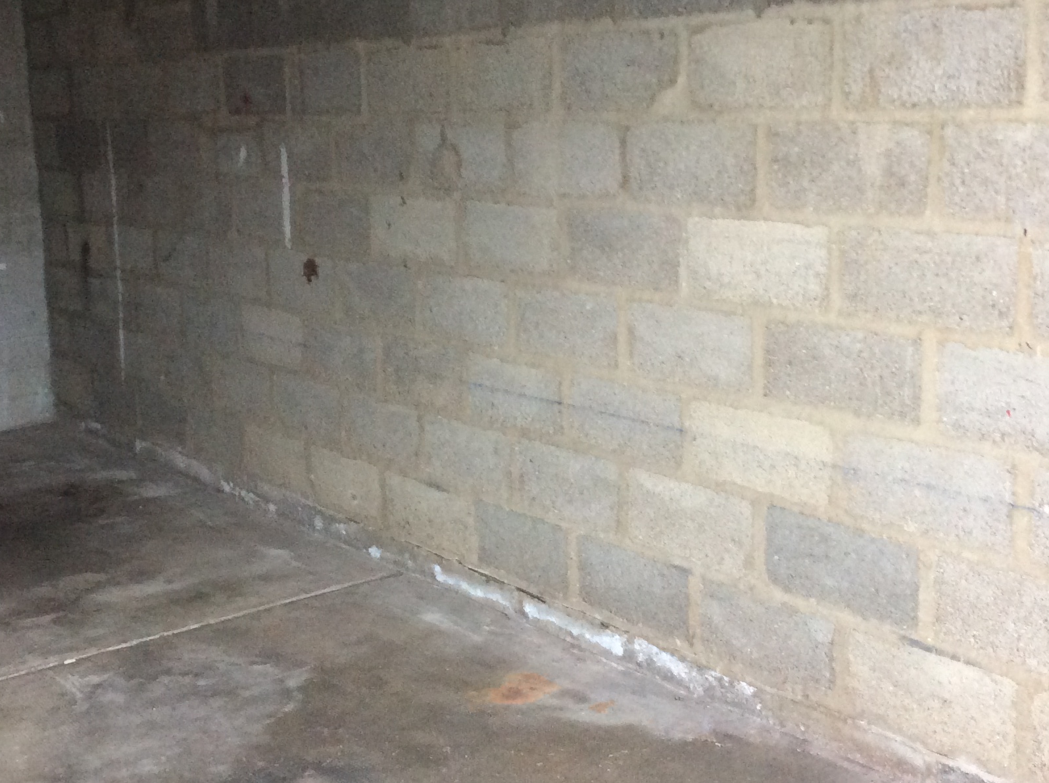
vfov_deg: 27.9
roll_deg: +3.3
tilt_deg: -8.1
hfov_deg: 36.5
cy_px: 289
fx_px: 1573
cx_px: 362
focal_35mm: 52
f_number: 2.4
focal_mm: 3.3
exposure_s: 1/25
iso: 160
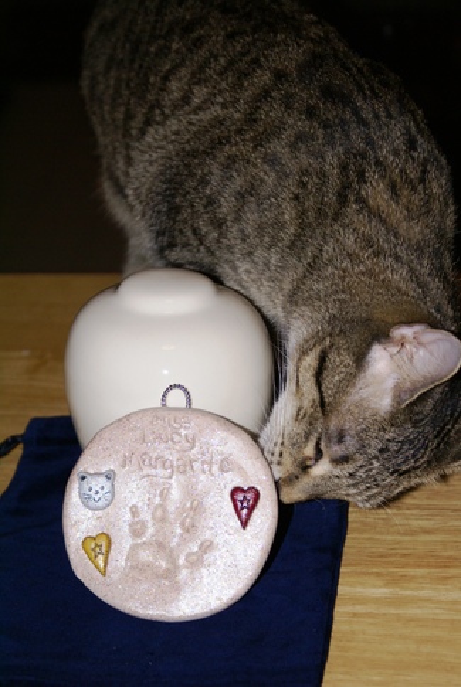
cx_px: 230
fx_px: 2010
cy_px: 344
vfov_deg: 19.4
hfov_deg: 13.1
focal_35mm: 105
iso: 400
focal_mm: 70
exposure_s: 1/125
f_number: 5.6
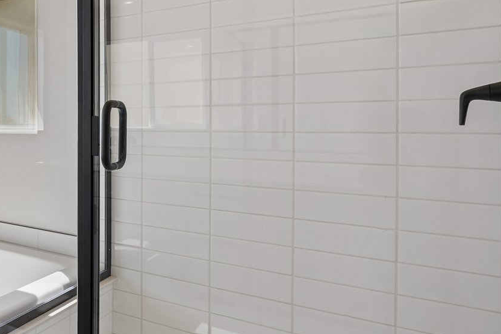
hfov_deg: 40.9
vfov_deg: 40.9
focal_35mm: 32
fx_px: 445
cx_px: -99
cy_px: 130
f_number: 8
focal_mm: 13
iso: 100
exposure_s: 1/60
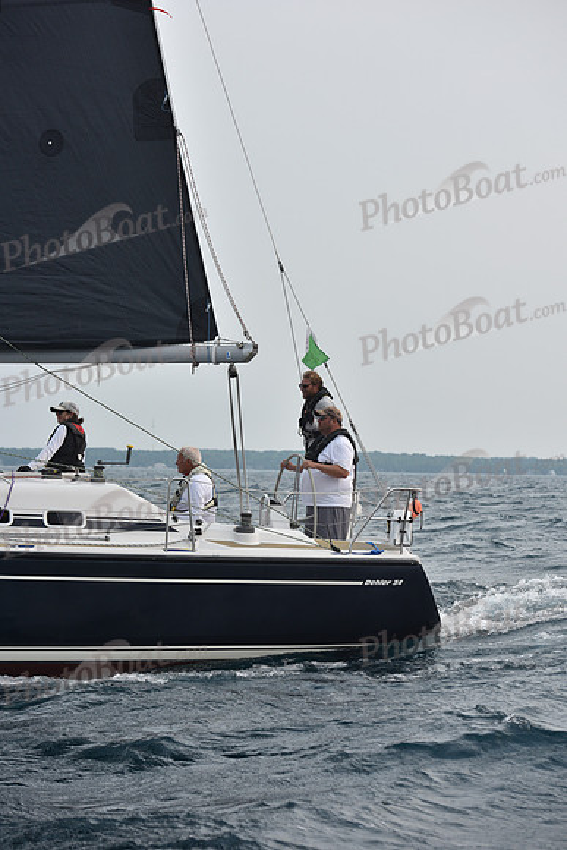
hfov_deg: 15.9
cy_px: 425
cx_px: 284
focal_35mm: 86
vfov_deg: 23.6
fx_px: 2030
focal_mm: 86
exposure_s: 1/1000
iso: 250
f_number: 5.6
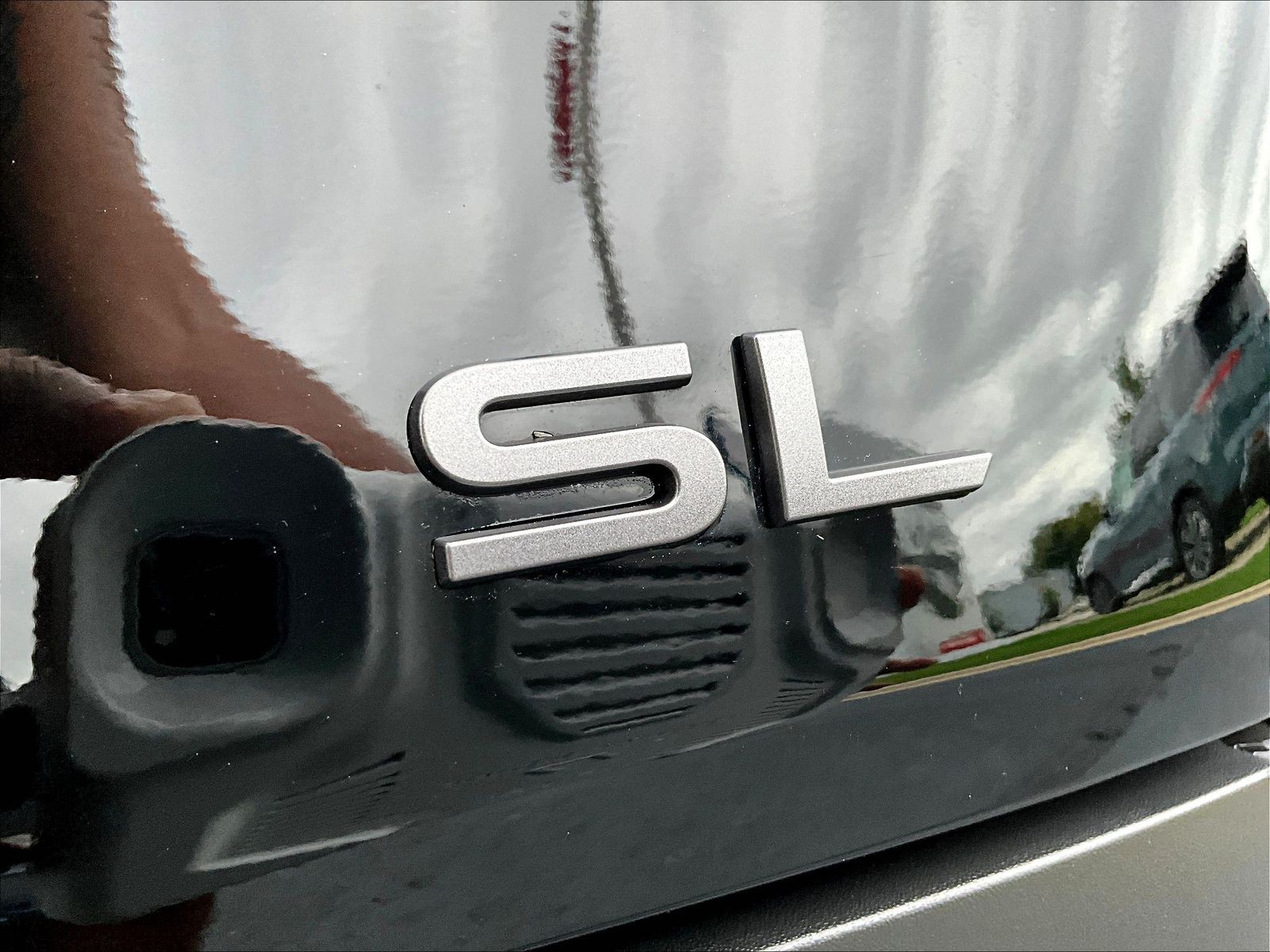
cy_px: 476
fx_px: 1064
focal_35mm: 29
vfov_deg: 48.2
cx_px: 635
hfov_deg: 61.7
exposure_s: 1/60
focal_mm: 3
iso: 125
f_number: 1.8
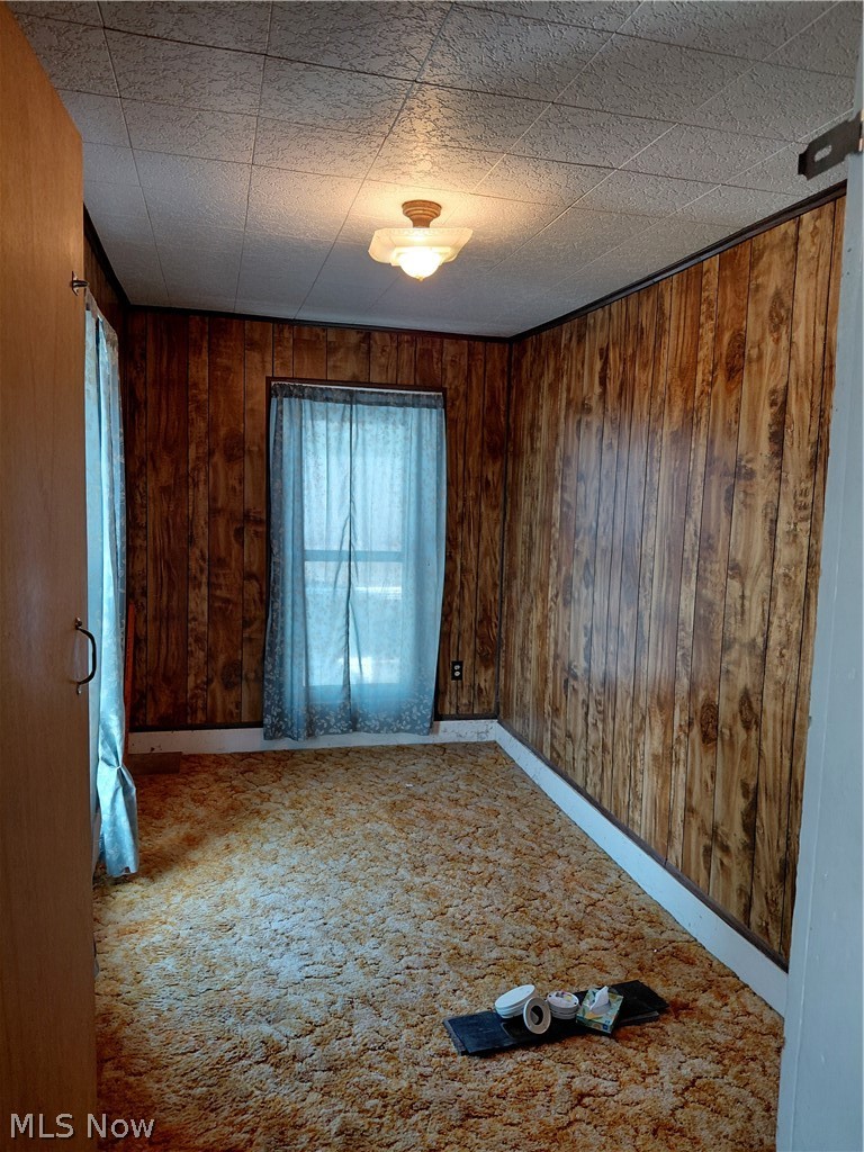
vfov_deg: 69.4
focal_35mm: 25
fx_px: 832
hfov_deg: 54.9
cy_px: 576
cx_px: 432
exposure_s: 1/120
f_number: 1.8
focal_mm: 4.69
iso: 200
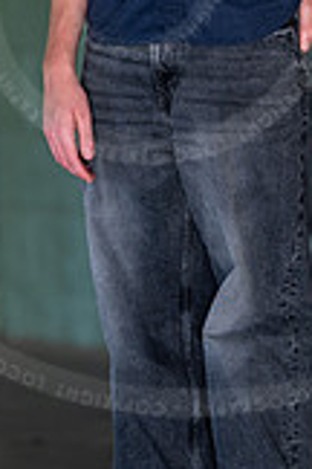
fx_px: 4888
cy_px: 41
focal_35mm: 376
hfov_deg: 3.7
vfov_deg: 5.5
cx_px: 159
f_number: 1.8
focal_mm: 135
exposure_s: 1/400
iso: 125
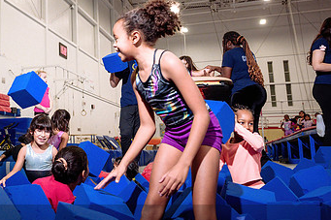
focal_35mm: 51
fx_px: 469
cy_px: 63
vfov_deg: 26.2
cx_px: 24
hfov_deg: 36.2
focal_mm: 24
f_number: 3.5
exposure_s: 1/400
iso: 1600
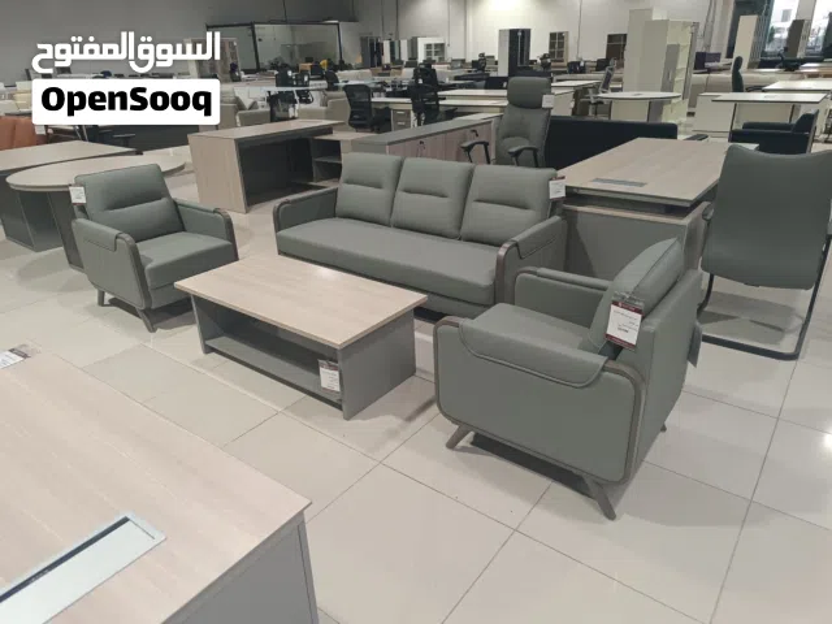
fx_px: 577
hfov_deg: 71.6
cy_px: 312
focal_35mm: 24
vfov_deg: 56.8
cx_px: 416
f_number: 1.65
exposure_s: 1/120
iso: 1155
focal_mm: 6.14
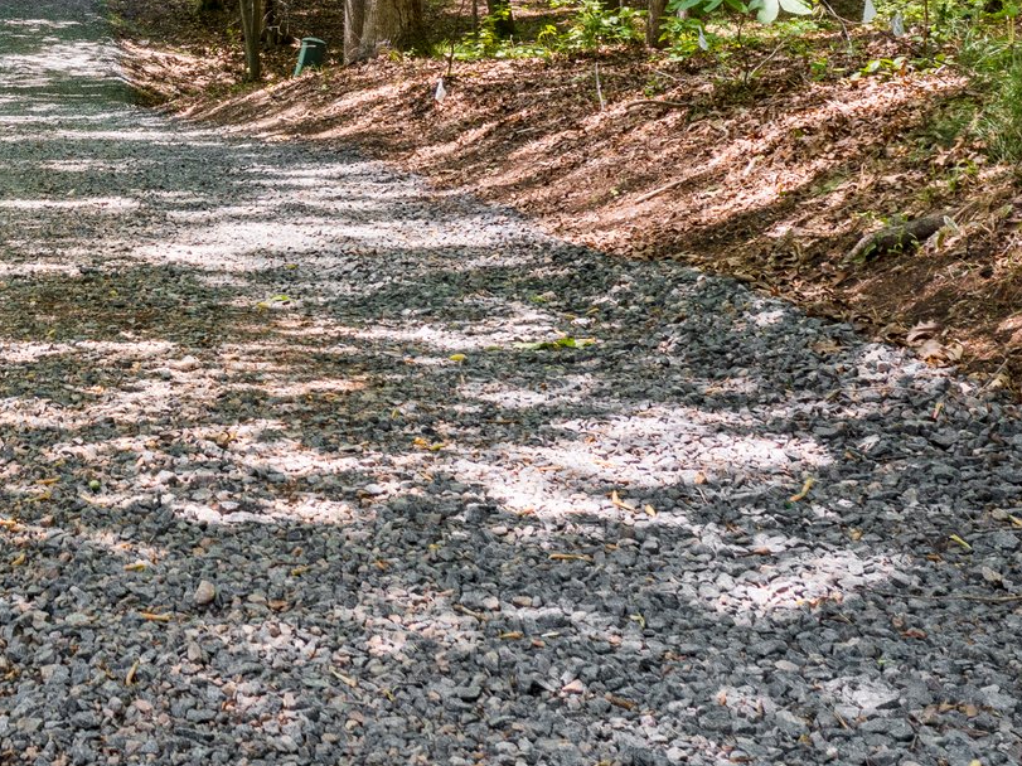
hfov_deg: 26.3
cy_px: -68
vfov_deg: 20.6
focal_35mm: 68
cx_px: -101
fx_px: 2007
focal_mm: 10.26
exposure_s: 1/120
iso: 100
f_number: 4.5
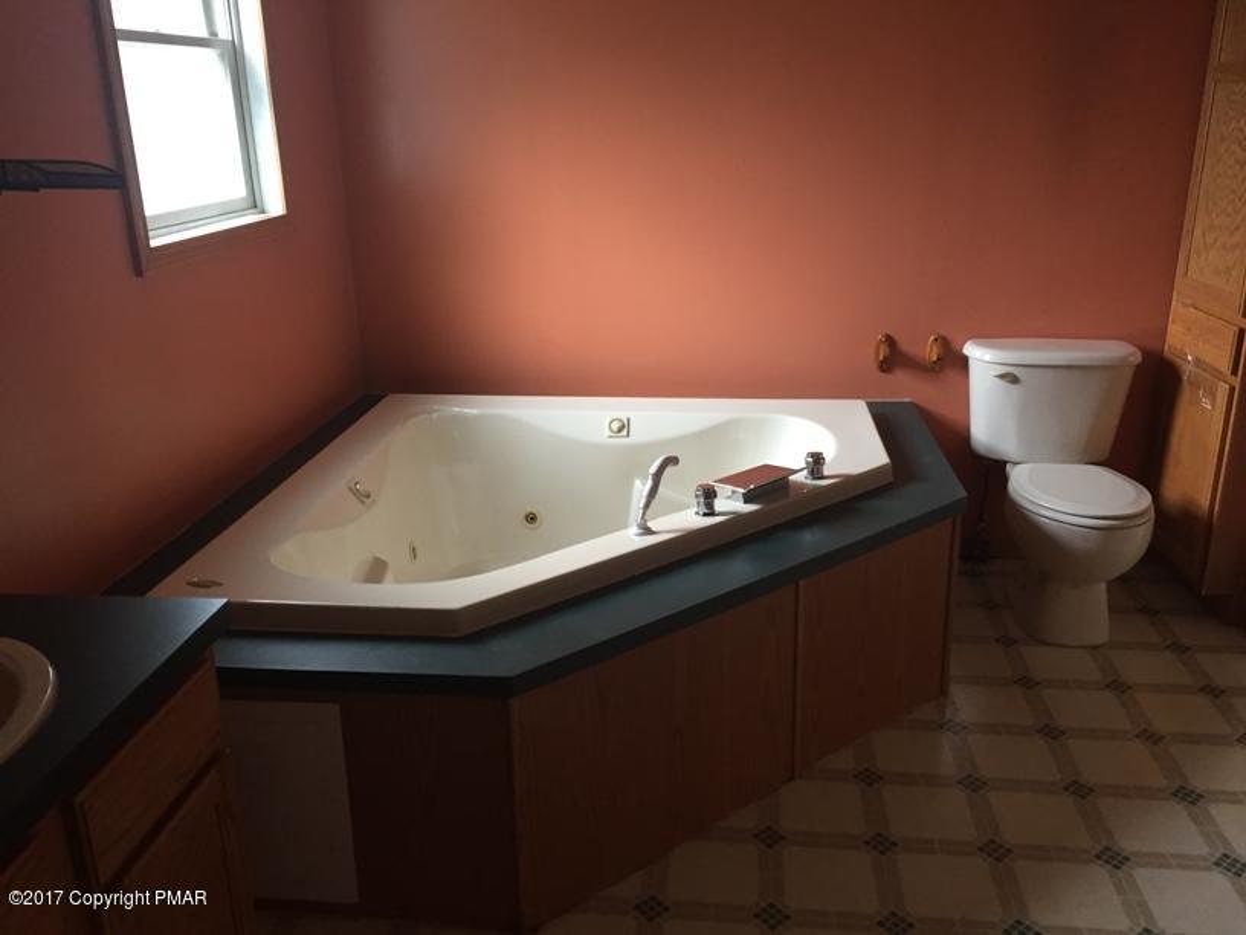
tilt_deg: -18.6
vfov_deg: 48.2
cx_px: 623
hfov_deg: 61.7
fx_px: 1044
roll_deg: -0.2
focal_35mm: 29
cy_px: 468
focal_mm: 4.15
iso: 100
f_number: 2.2
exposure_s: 1/30
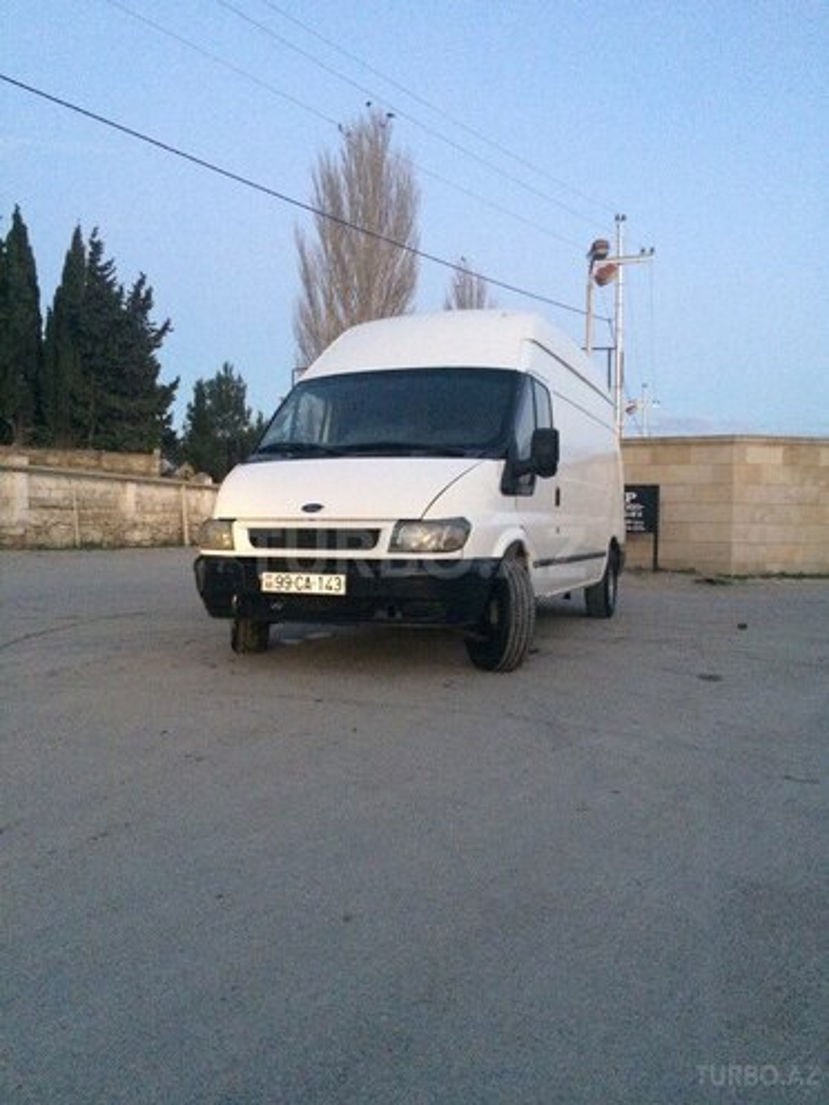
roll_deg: -1.3
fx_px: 926
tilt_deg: -3.1
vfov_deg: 61.7
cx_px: 414
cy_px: 552
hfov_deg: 48.2
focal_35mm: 29
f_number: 2.2
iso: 400
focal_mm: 4.15
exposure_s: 1/17
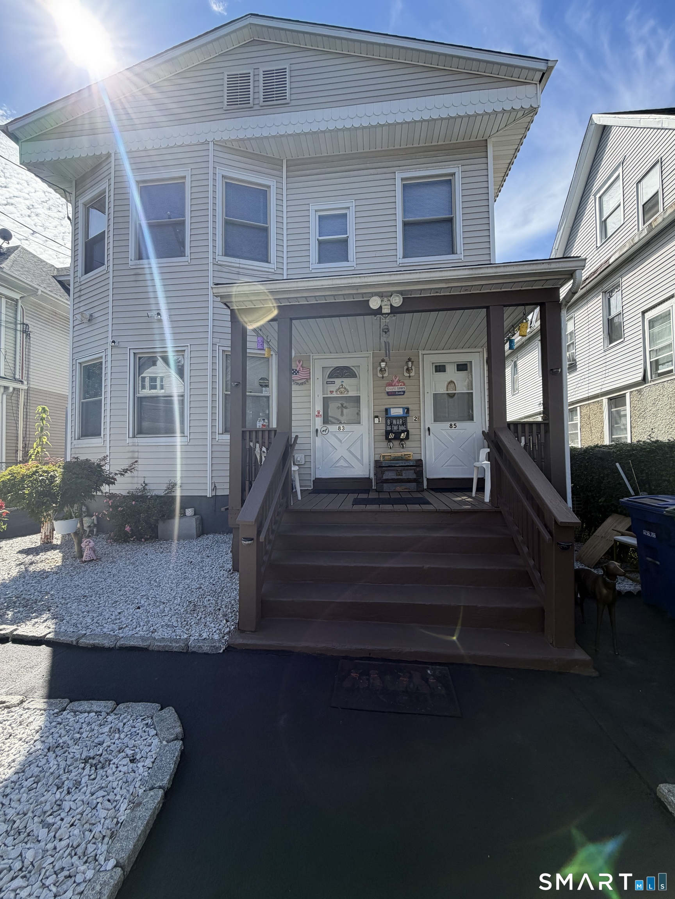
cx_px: 338
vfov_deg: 102.1
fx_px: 364
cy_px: 450
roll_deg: +0.7
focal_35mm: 14
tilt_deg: +2.1
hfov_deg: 85.7
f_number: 2.2
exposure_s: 1/672
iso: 40
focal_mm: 2.22
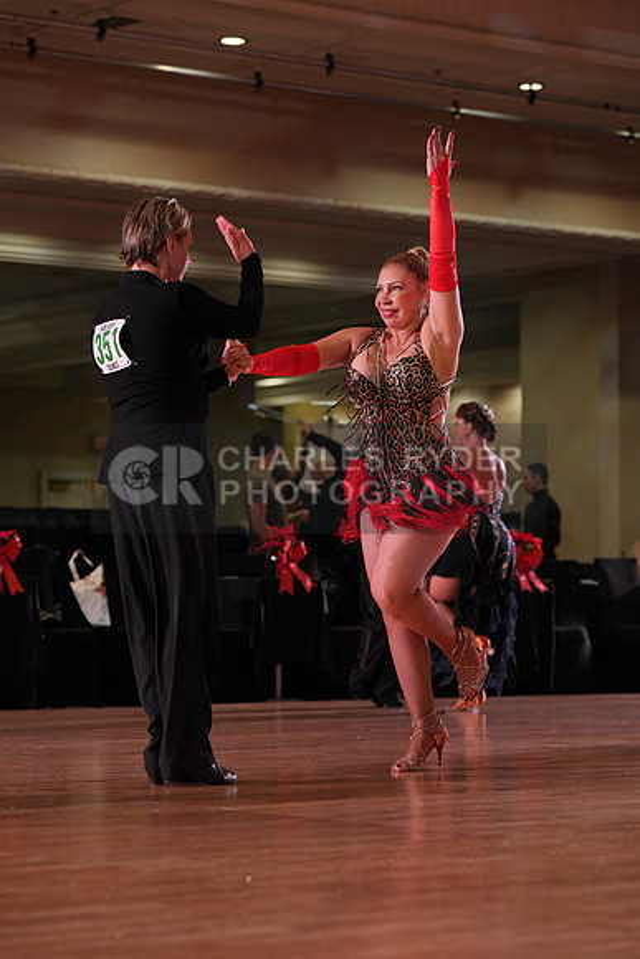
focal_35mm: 100
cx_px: 320
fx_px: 2665
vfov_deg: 20.4
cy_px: 480
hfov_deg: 13.7
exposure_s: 1/500
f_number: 4
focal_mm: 100
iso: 1250
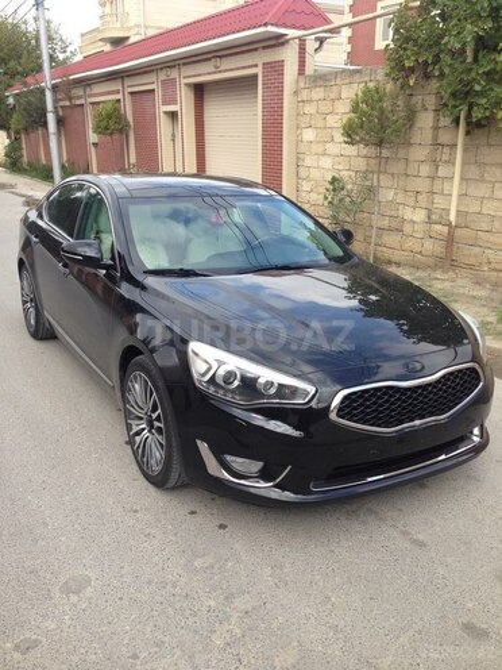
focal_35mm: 33
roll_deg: +0.1
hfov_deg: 42.9
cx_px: 251
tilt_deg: -12.6
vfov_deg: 55.4
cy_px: 335
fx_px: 638
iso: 50
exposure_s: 1/452
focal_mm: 4.12
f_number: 2.4
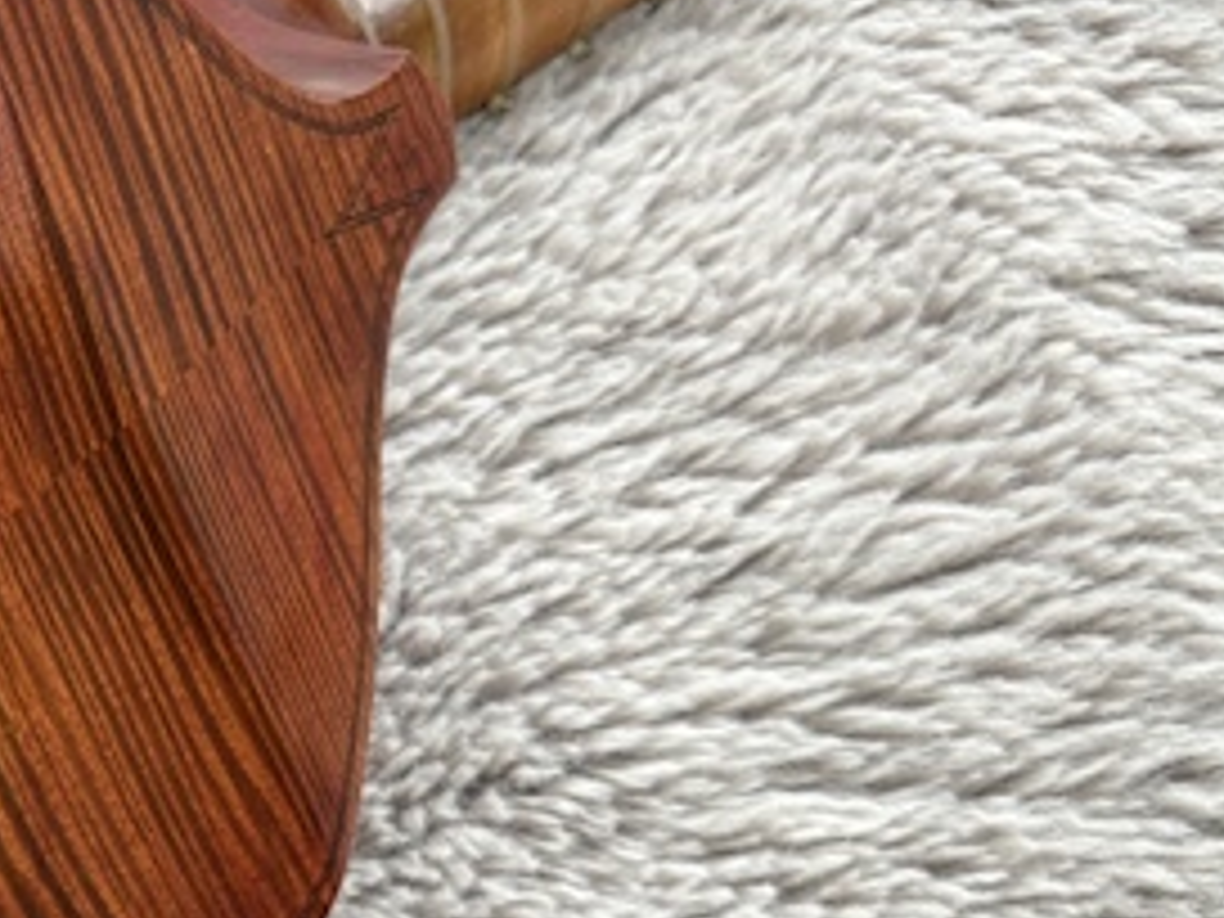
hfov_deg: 20.0
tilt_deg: -76.6
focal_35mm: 86
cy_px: 1024
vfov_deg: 16.6
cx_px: -554
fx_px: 3041
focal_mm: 5.96
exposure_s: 1/60
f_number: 1.6
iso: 125
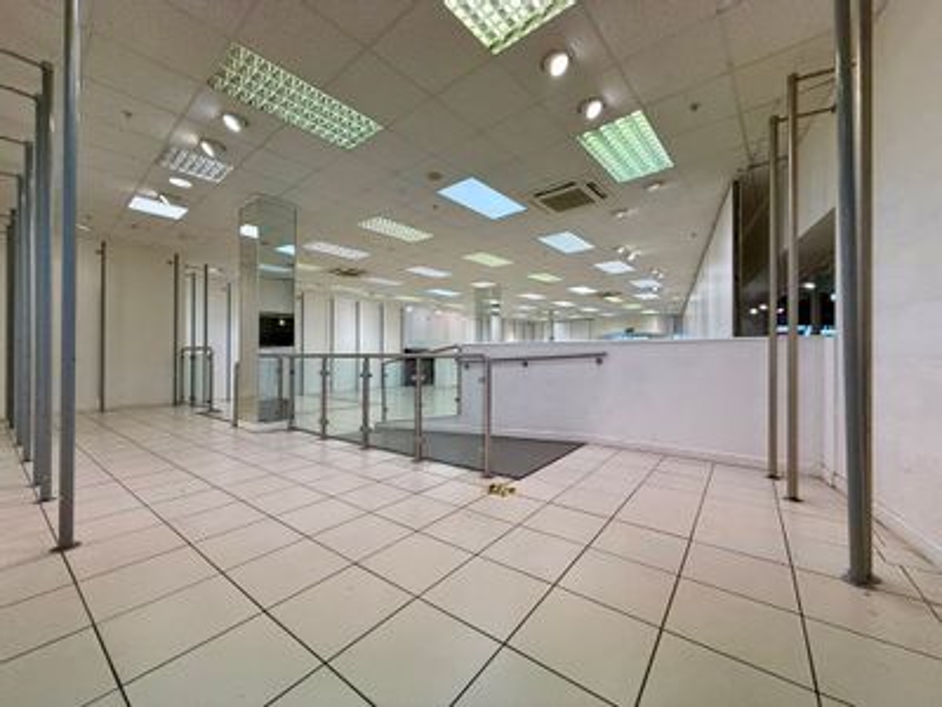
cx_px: 471
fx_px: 381
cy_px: 354
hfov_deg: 102.1
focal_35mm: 14
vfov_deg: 85.7
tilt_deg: +0.1
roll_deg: +0.0
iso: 64
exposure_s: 1/208
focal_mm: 2.22
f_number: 2.2
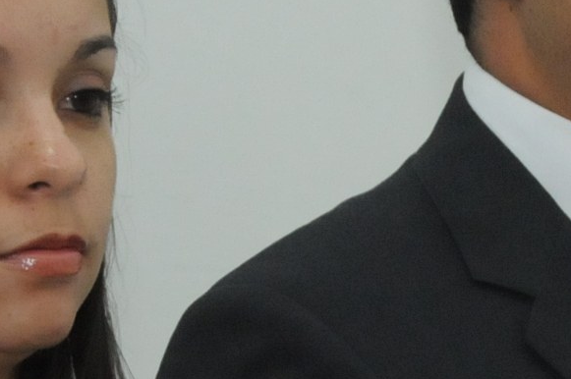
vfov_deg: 4.0
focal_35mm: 343
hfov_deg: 6.0
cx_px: 375
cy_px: 224
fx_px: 5434
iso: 3200
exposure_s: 1/250
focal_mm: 62
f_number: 7.1
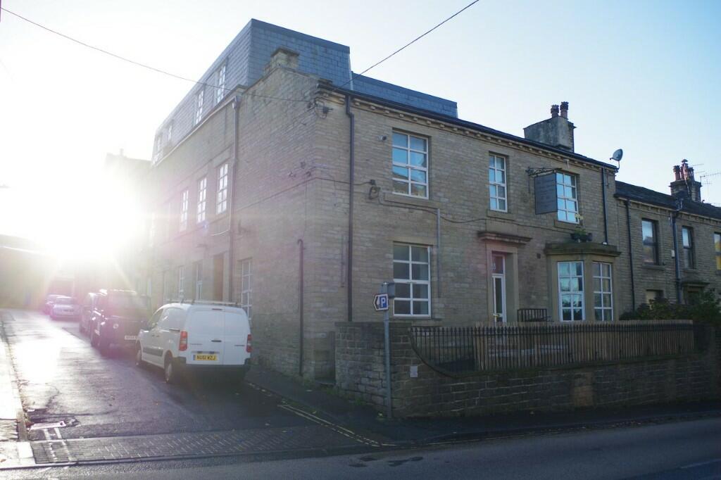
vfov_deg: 47.9
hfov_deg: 67.4
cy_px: 240
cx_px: 360
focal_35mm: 27
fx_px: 541
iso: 200
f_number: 6.3
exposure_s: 1/125
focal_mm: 18
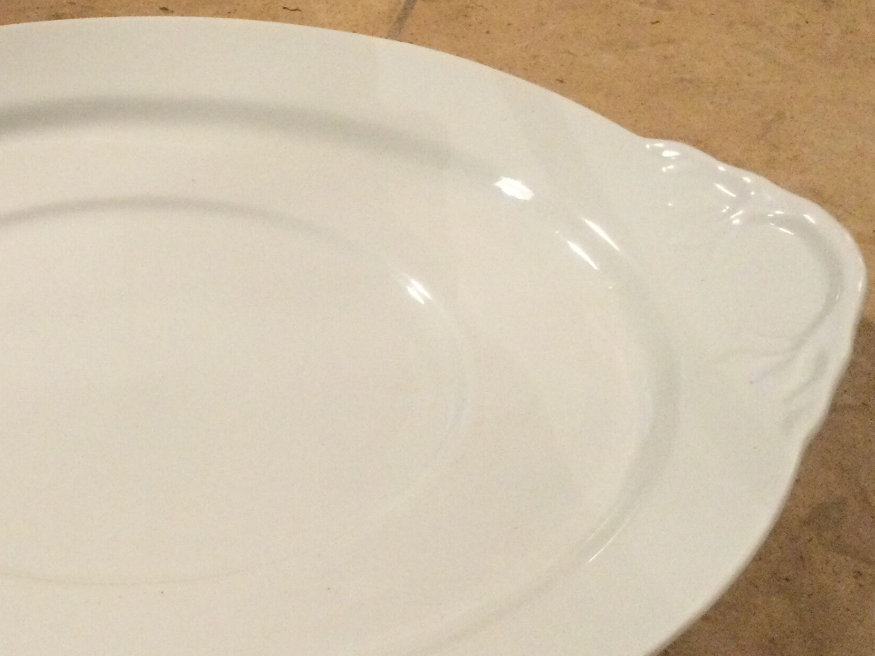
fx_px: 1542
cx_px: 146
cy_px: 368
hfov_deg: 30.7
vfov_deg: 24.0
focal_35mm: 61
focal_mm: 3.3
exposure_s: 1/17
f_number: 2.4
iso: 200
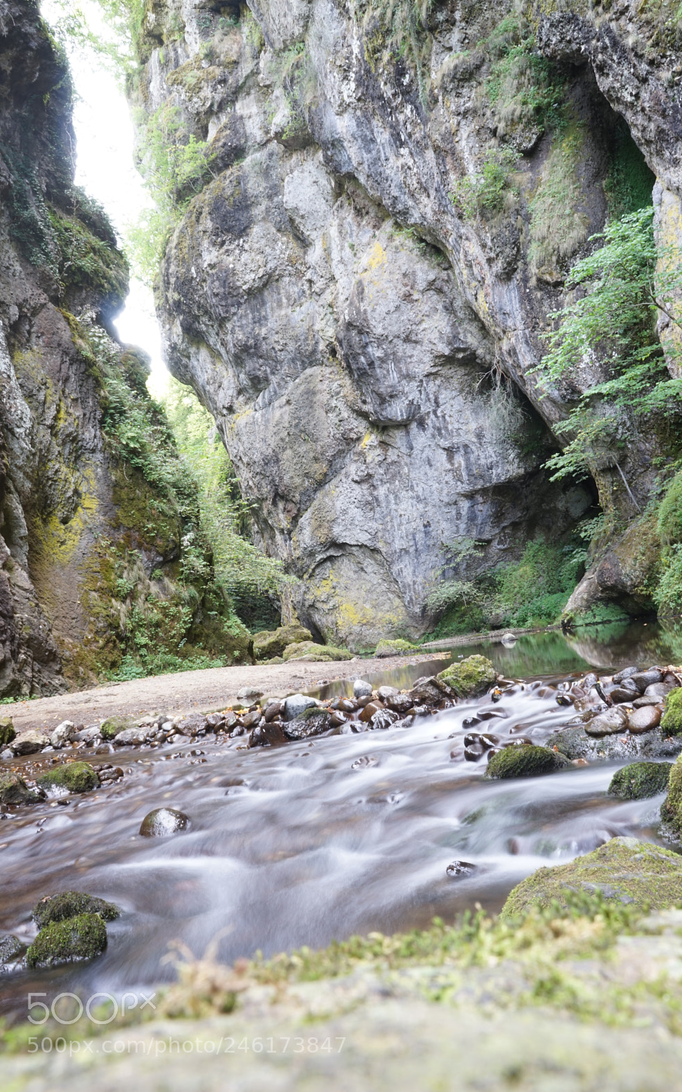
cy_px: 545
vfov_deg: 62.9
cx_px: 353
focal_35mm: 30
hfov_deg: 41.8
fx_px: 892
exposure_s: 3.2
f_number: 22
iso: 100
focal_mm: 29
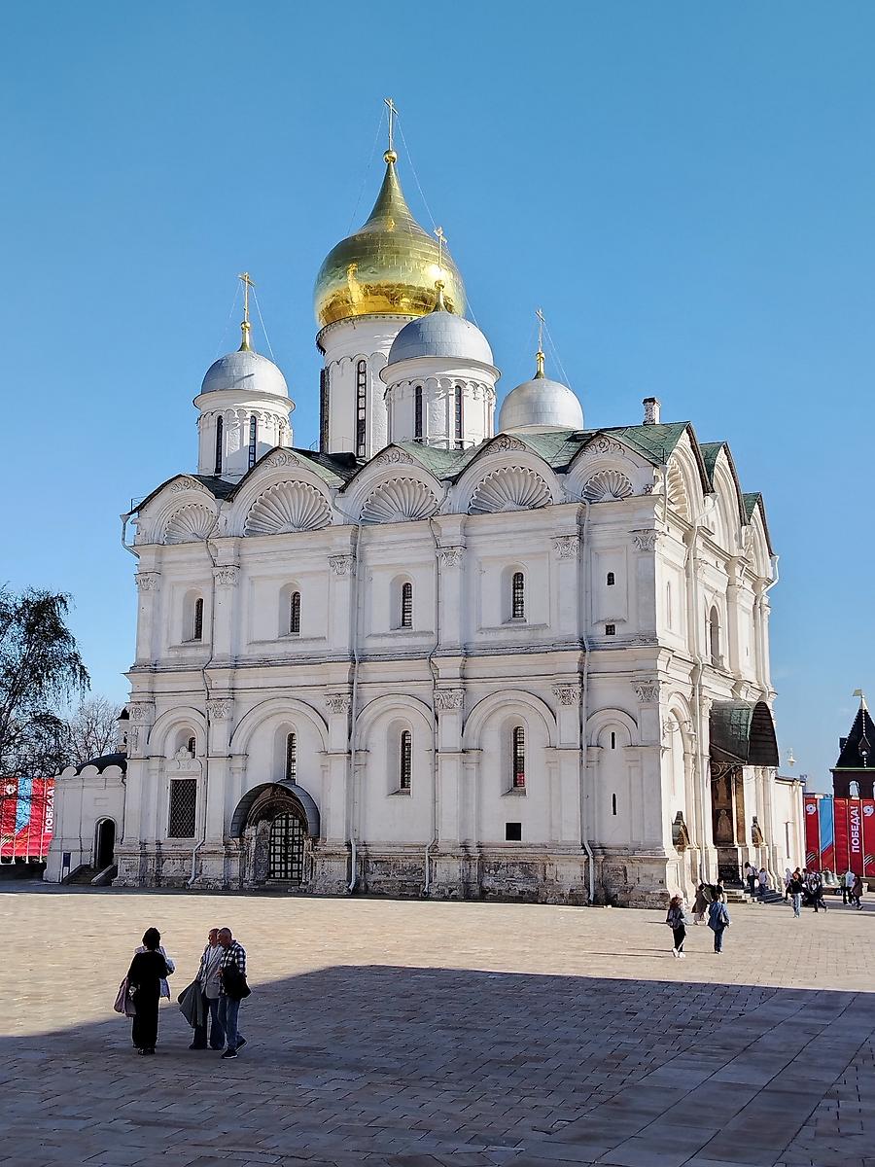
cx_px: 438
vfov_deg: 45.8
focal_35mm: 41
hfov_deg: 35.1
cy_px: 584
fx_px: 1382
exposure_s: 1/822
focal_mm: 5.25
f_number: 1.75
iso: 100
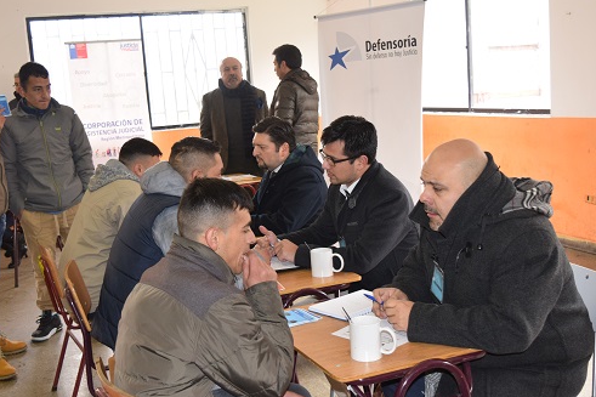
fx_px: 728
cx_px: 262
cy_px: 197
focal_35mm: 44
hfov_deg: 44.4
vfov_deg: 30.5
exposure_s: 1/100
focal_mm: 24
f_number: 5
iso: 800
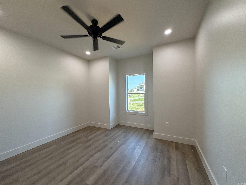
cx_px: 123
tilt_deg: +1.3
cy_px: 92
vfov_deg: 85.7
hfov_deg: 102.1
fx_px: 99
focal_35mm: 14
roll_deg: +0.5
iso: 250
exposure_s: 1/121
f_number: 2.2
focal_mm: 2.22
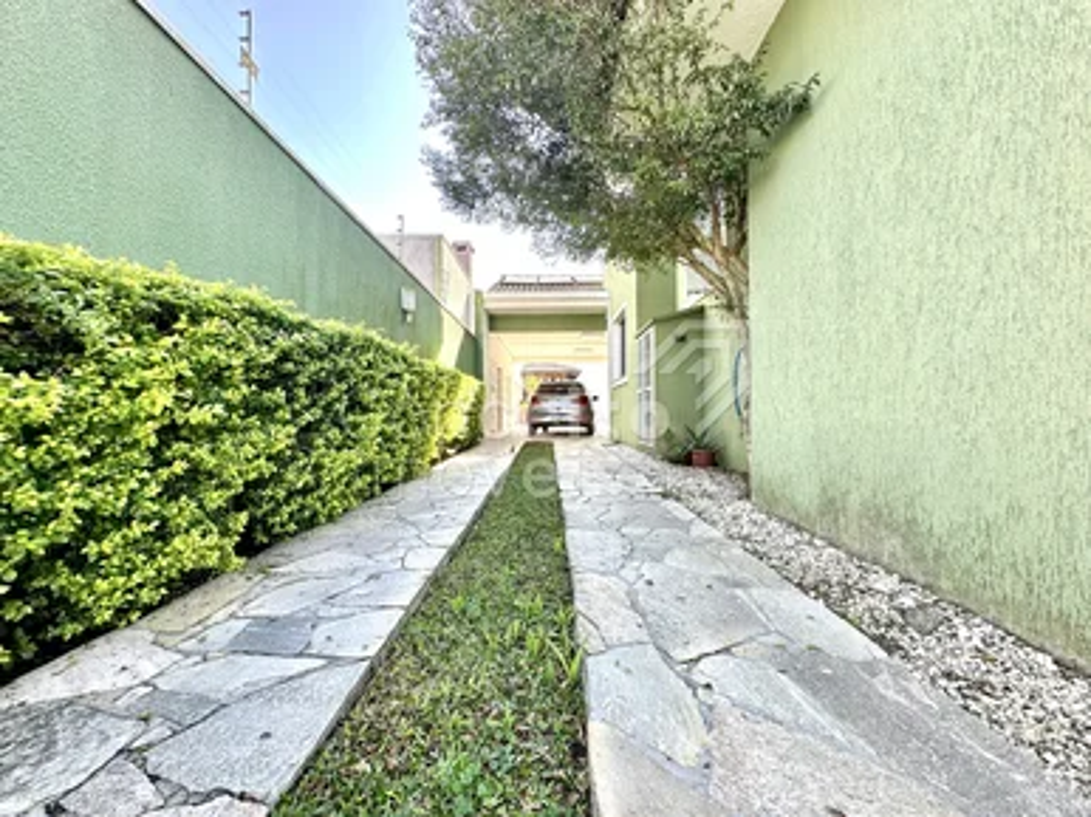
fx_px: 441
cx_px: 546
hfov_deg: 102.1
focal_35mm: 14
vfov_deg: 85.6
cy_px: 408
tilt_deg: +1.3
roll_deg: +0.3
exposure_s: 1/181
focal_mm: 2.22
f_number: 2.2
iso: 40
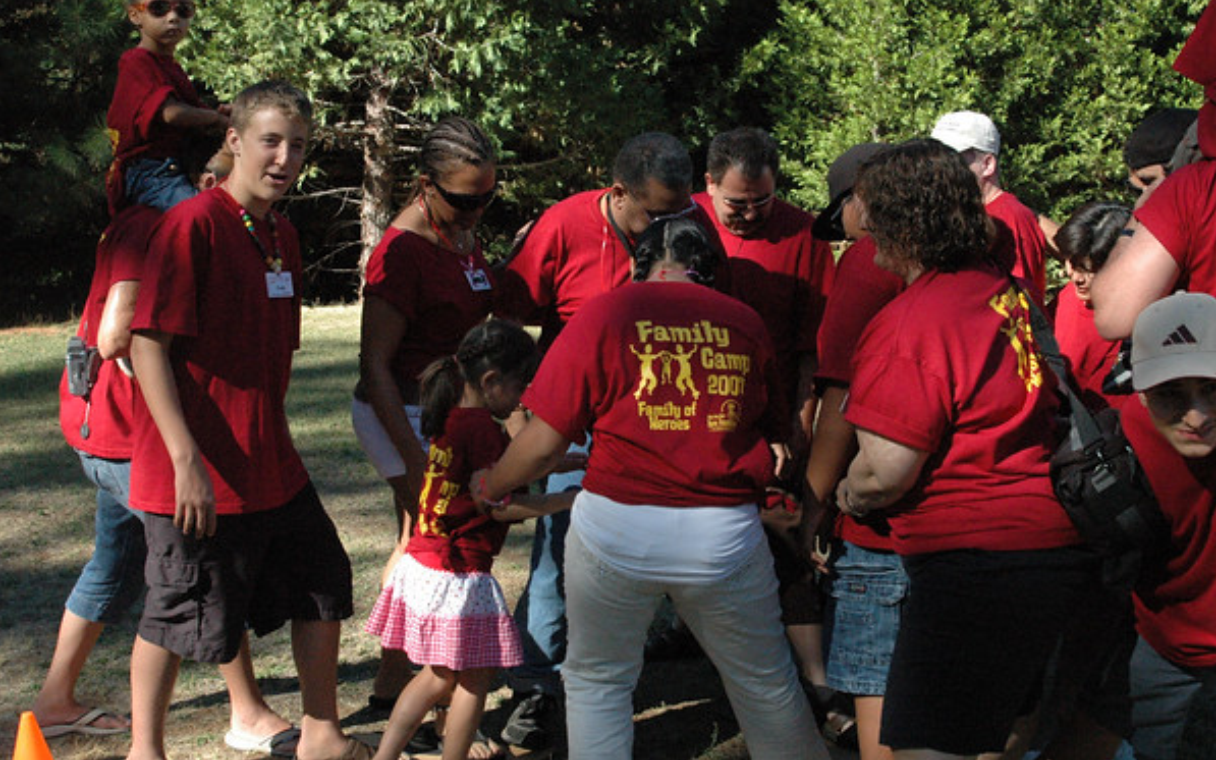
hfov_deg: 46.2
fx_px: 1425
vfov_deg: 29.9
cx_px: 609
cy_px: 368
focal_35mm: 43
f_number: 13
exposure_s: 1/640
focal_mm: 28
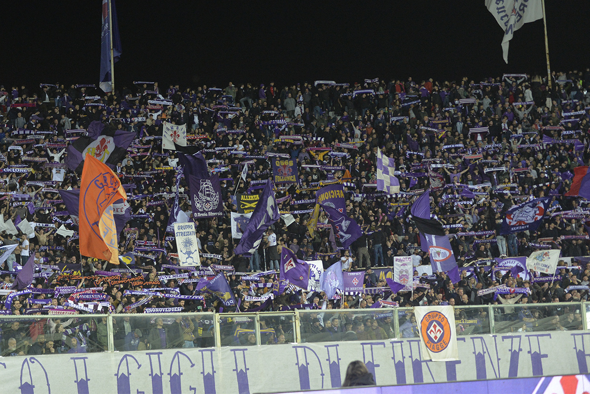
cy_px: 197
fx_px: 1311
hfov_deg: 25.4
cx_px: 295
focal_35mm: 80
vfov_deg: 17.1
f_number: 4.5
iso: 3200
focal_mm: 80
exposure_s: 1/250
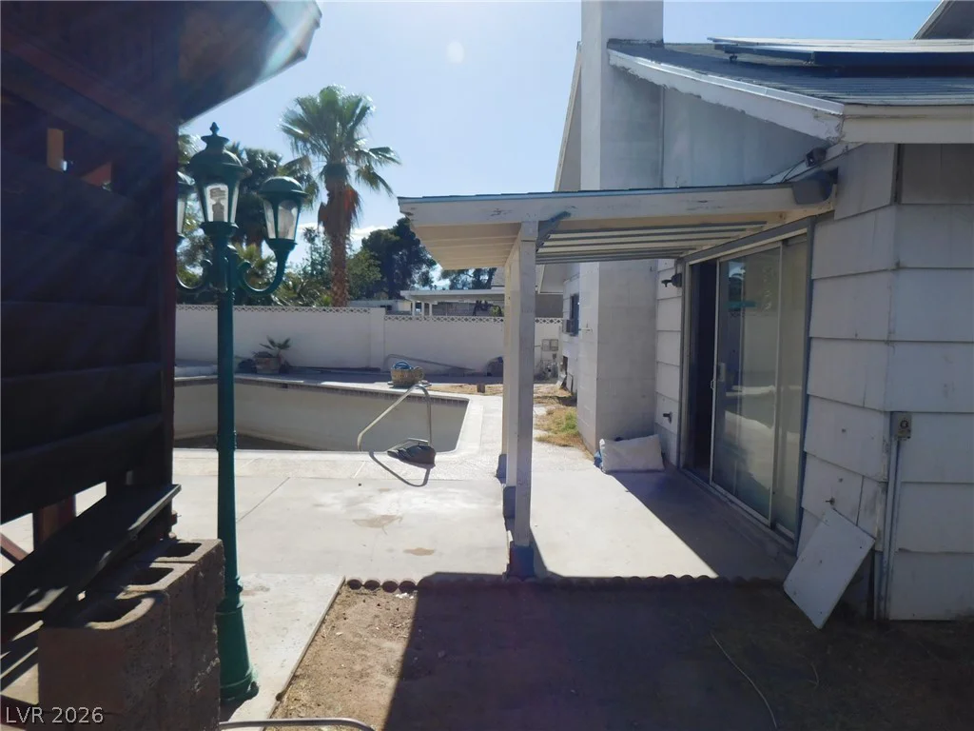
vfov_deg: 58.9
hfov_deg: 73.9
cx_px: 487
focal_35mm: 23
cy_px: 366
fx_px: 647
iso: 125
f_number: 6
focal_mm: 4
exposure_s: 1/640
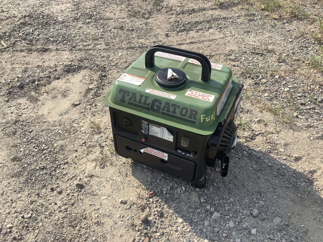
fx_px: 289
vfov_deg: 45.4
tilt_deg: -43.7
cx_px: 162
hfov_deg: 58.4
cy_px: 121
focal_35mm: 31
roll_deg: +0.4
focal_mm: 3.3
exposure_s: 1/727
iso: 25
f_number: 2.4
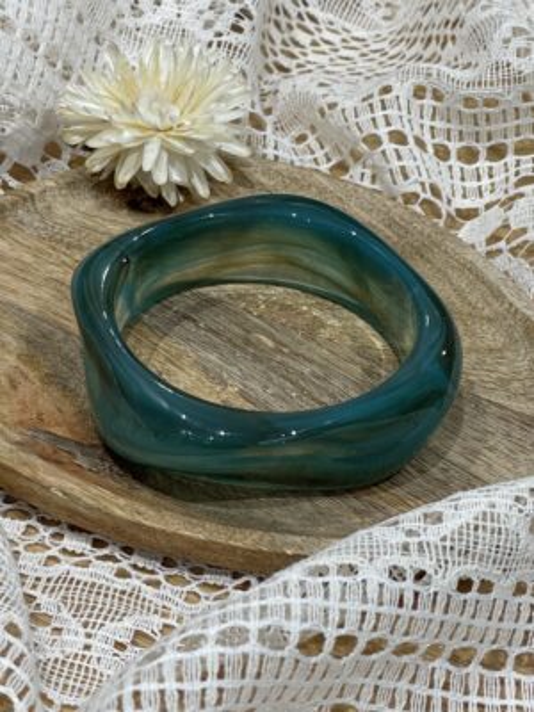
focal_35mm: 64
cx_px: 267
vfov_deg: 30.3
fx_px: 1316
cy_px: 356
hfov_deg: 22.9
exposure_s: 1/50
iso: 100
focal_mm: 7.5
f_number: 2.2
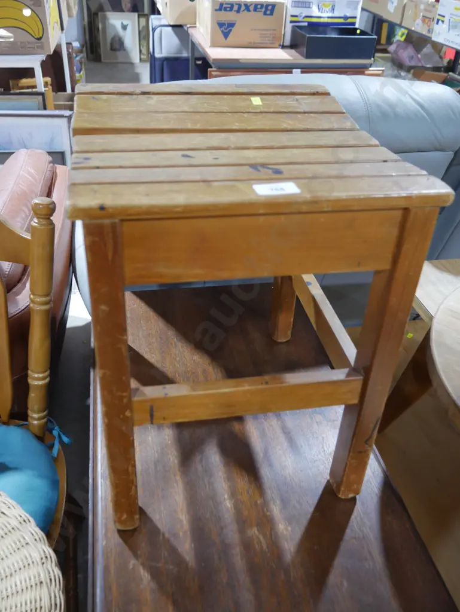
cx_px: 230
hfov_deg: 44.2
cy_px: 306
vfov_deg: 56.8
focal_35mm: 32
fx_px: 567
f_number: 3.6
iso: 1600
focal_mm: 16
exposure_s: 1/60
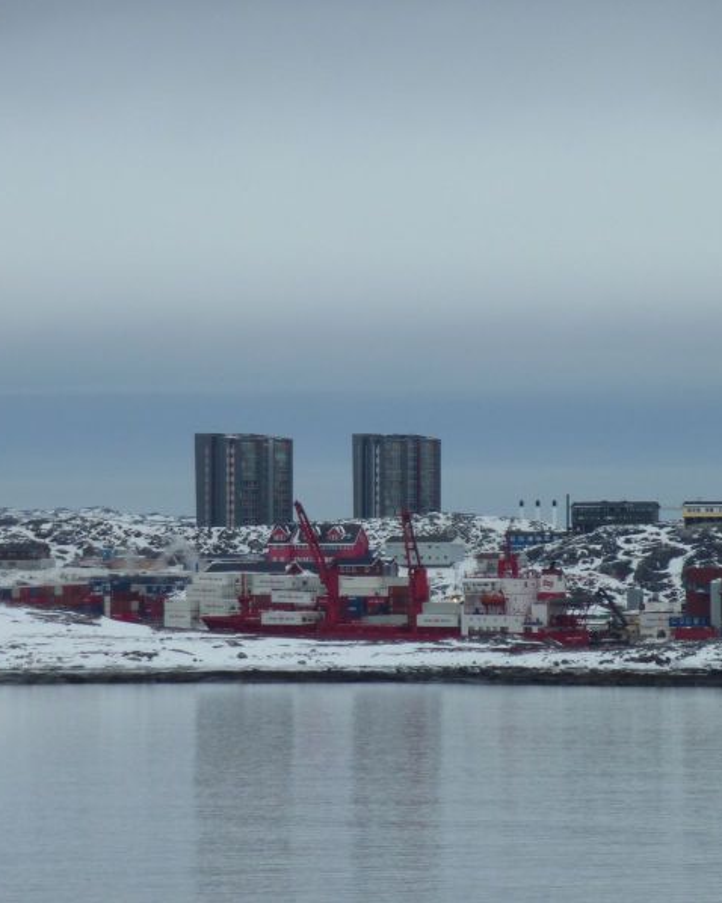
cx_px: 344
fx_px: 10476
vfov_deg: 4.9
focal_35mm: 392
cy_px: 452
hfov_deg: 3.9
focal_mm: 49.2
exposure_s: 1/125
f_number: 4.9
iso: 80
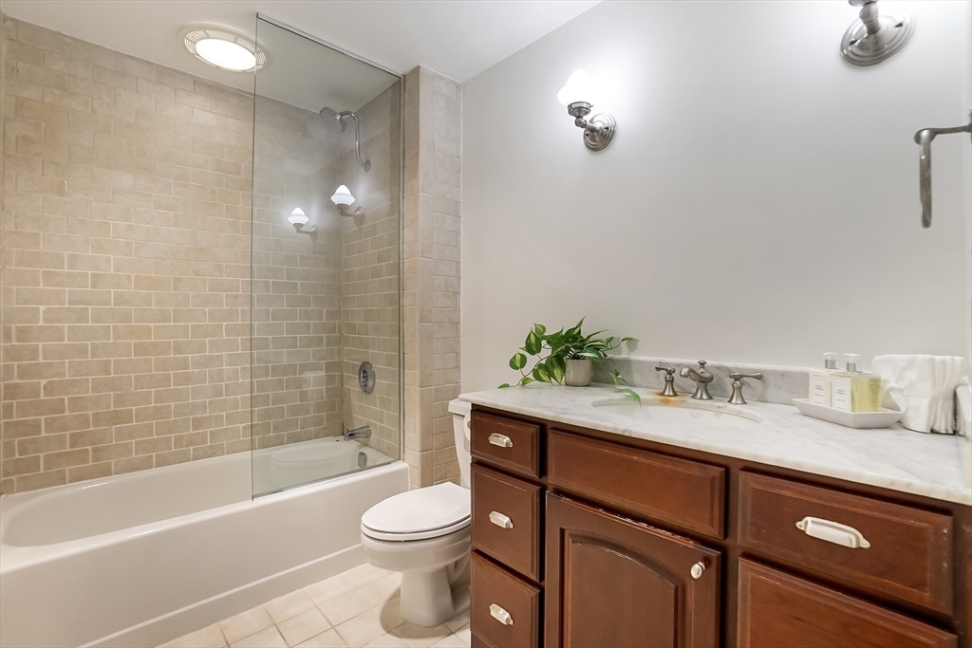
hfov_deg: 100.4
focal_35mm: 15
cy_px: 324
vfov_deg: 77.3
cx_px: 486
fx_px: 405
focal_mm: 10
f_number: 4
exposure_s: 1/60
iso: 500
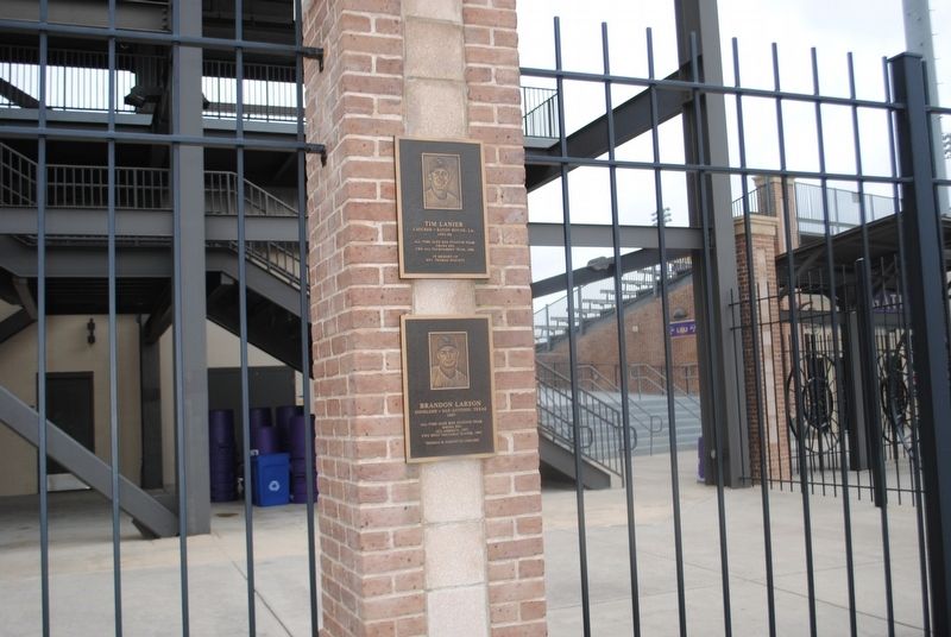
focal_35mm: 36
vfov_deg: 37.0
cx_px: 476
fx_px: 952
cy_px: 318
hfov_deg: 53.1
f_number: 5
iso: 100
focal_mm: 24
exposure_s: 1/200
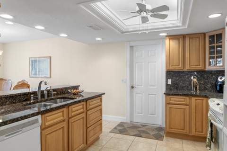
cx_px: 114
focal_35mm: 24
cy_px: 76
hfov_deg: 73.8
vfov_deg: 53.0
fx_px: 151
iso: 320
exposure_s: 1/4
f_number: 8
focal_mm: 16
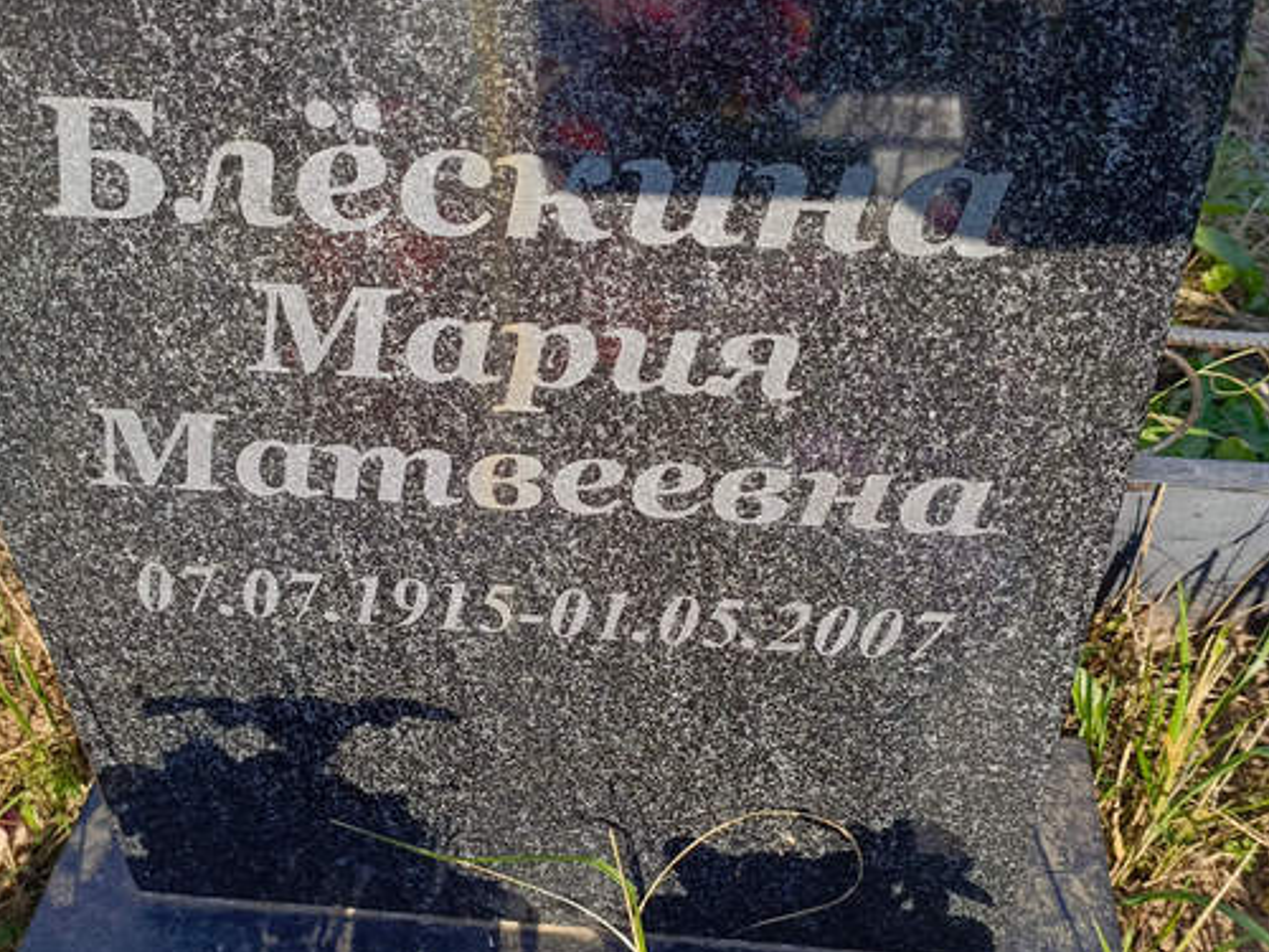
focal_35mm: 40
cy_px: 510
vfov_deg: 35.9
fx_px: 1466
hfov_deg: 46.8
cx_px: 619
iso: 112
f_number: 1.69
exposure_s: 1/755
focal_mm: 4.76
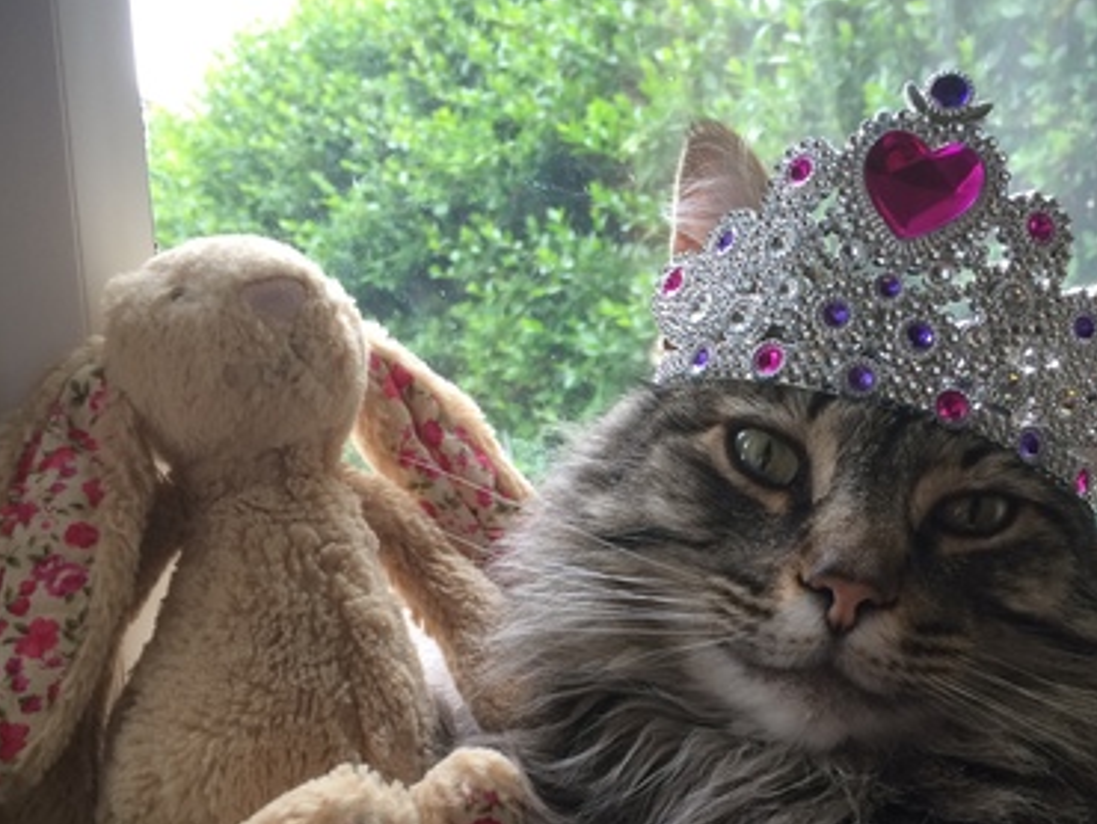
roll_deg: +4.7
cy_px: 614
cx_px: 789
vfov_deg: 30.4
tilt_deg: -4.9
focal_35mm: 47
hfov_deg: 39.6
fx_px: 1490
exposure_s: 1/33
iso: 32
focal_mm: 4.15
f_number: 2.2
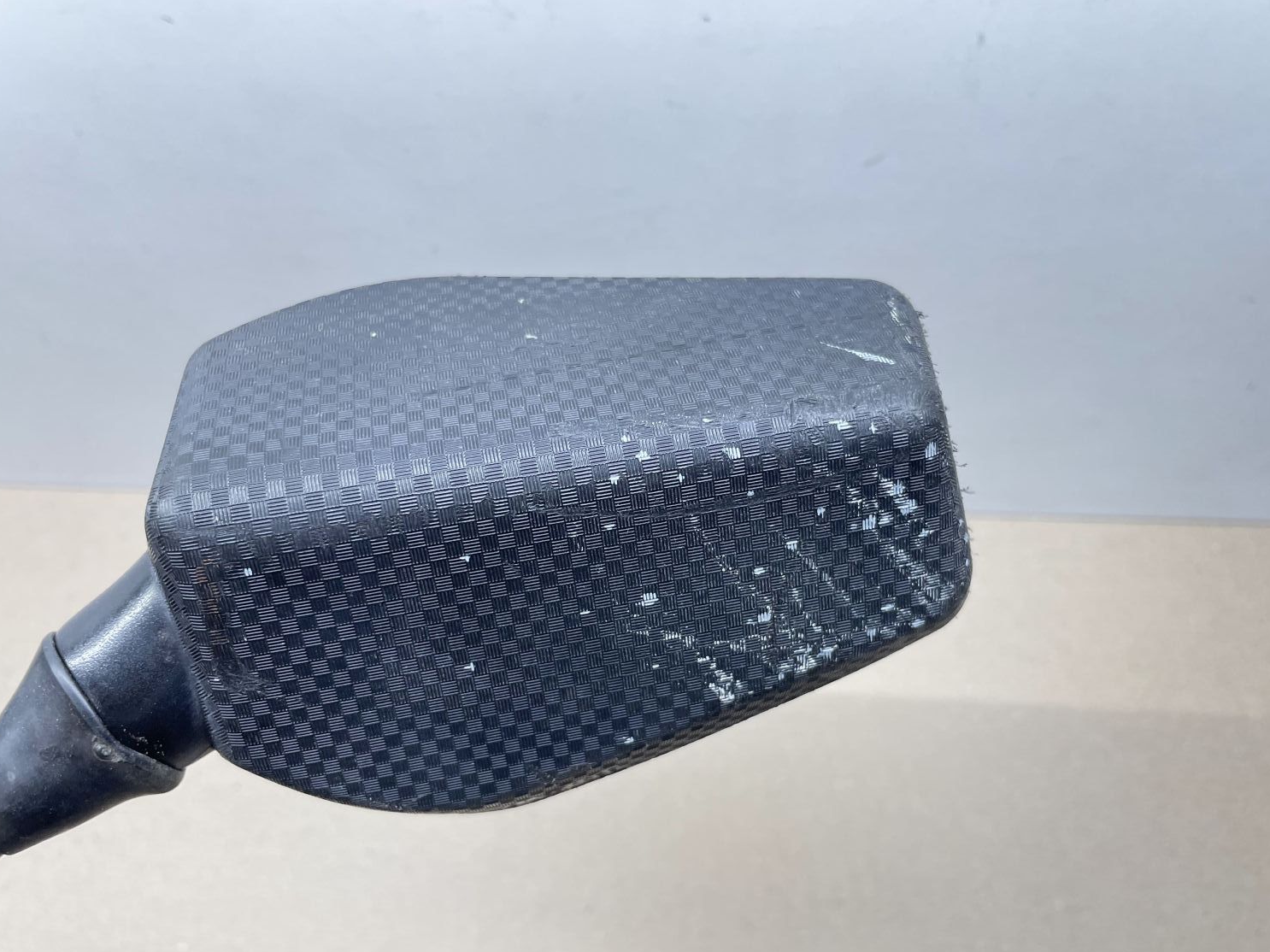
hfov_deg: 63.4
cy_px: 511
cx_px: 658
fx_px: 1027
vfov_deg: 49.7
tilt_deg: -60.7
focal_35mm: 28
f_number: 1.6
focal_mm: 4.2
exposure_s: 1/100
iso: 100
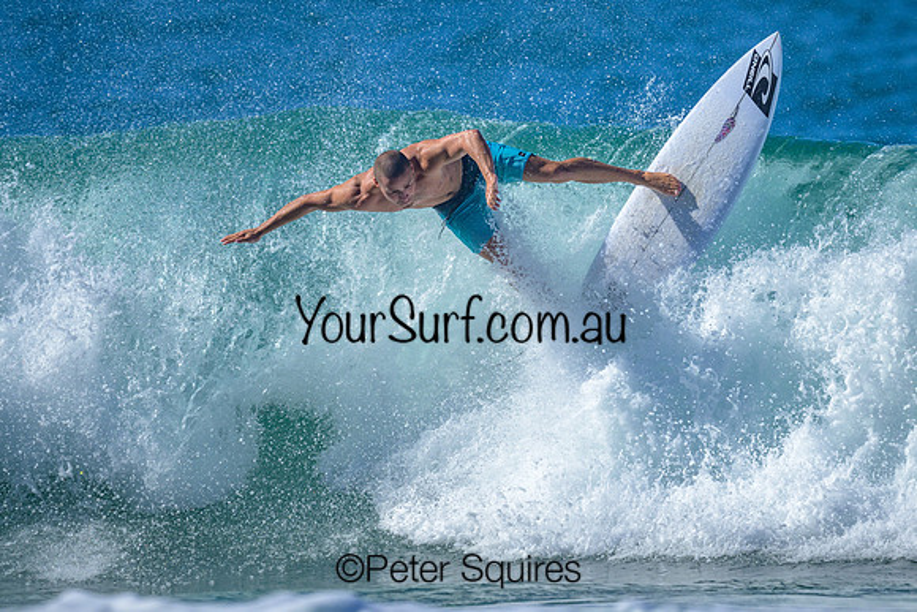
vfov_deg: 1.3
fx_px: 27320
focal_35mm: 1072
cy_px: 265
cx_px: 504
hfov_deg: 1.9
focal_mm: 800
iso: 200
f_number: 6.3
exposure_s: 1/2000
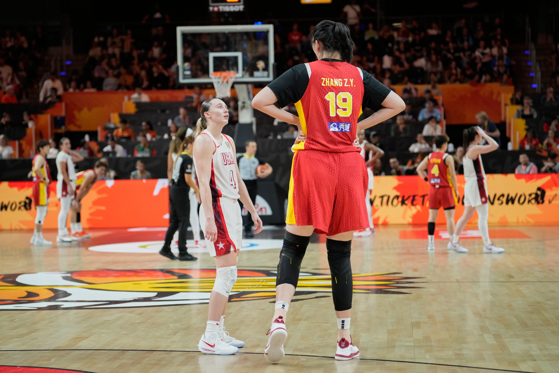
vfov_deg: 14.0
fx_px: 1522
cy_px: 186
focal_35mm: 98
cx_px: 280
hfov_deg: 20.8
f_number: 2.8
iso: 2500
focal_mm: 98
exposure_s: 1/1250
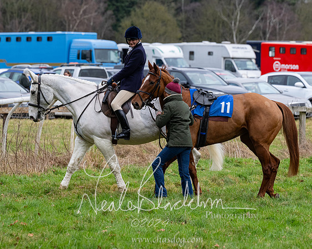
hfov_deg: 6.7
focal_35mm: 289
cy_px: 125
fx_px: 2665
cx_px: 180
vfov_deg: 5.4
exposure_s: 1/800
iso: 800
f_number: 5
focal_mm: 170
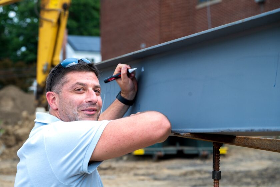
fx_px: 599
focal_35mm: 77
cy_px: 94
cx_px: 140
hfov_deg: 26.3
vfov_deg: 17.7
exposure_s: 1/200
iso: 100
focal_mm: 77
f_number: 5.6
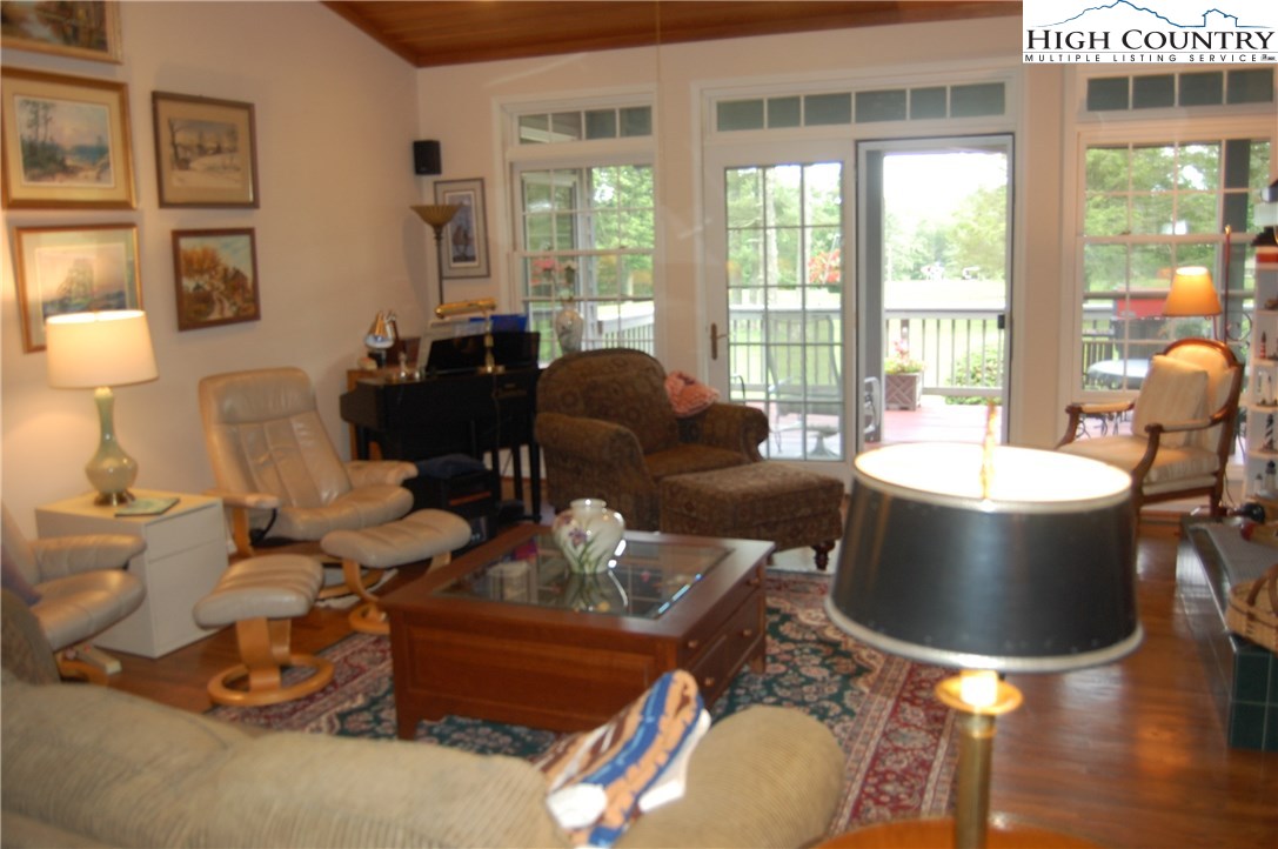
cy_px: 424
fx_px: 1064
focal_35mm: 30
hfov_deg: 62.0
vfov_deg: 43.5
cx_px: 639
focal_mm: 20
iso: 400
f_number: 3.8
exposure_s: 1/60
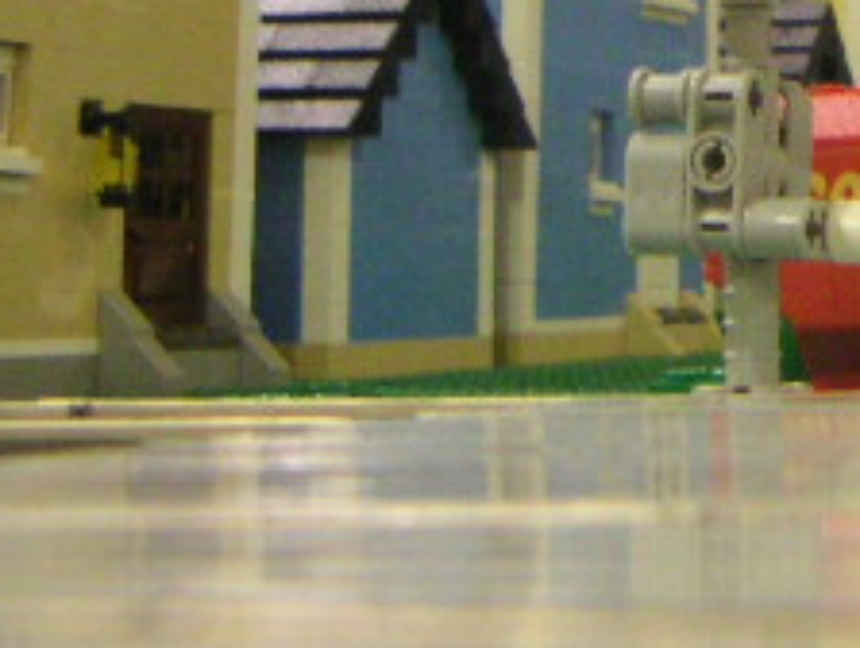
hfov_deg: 17.5
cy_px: 46
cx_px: 1091
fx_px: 2638
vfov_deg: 13.9
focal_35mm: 106
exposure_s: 1/45
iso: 400
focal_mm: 4.8
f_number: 2.8
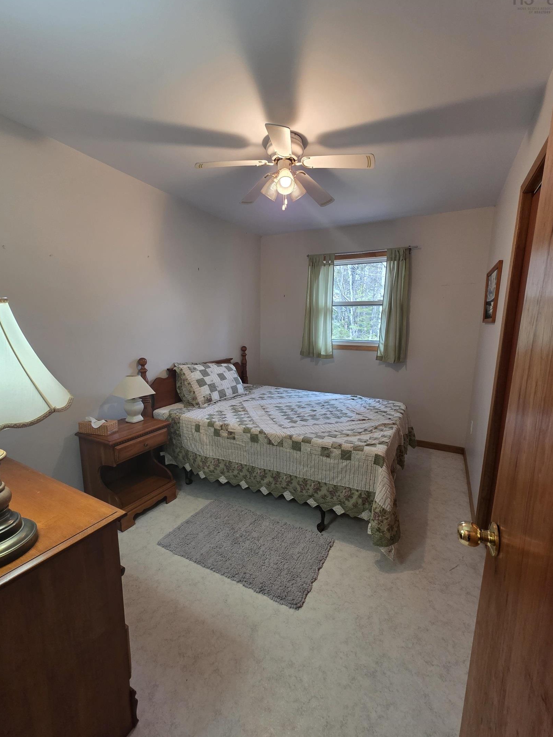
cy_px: 377
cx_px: 274
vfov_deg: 102.0
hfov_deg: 85.7
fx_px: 298
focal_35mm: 14
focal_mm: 2.2
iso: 200
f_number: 1.9
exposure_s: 1/60
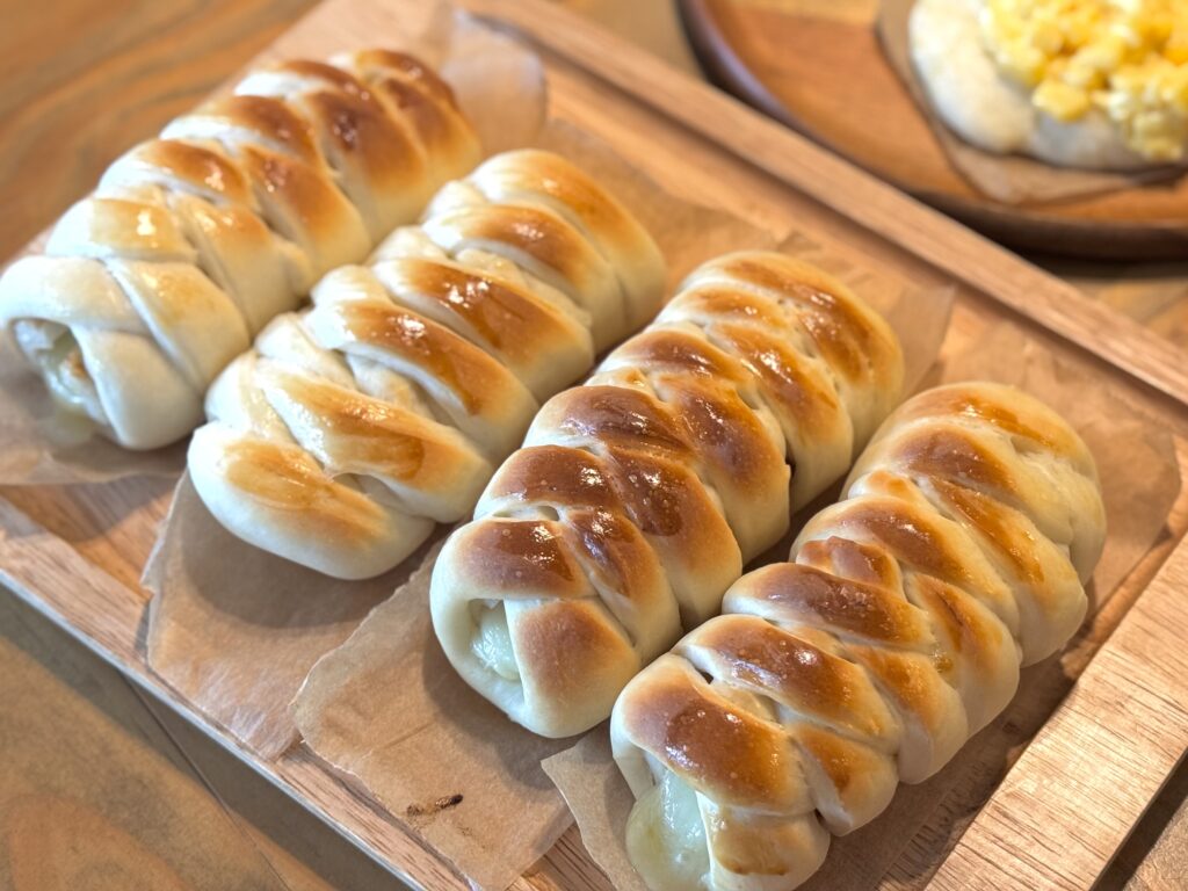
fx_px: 1647
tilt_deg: -52.7
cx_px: 594
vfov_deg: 30.3
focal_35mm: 48
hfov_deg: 39.7
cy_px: 446
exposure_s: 1/50
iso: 80
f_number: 1.78
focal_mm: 6.76
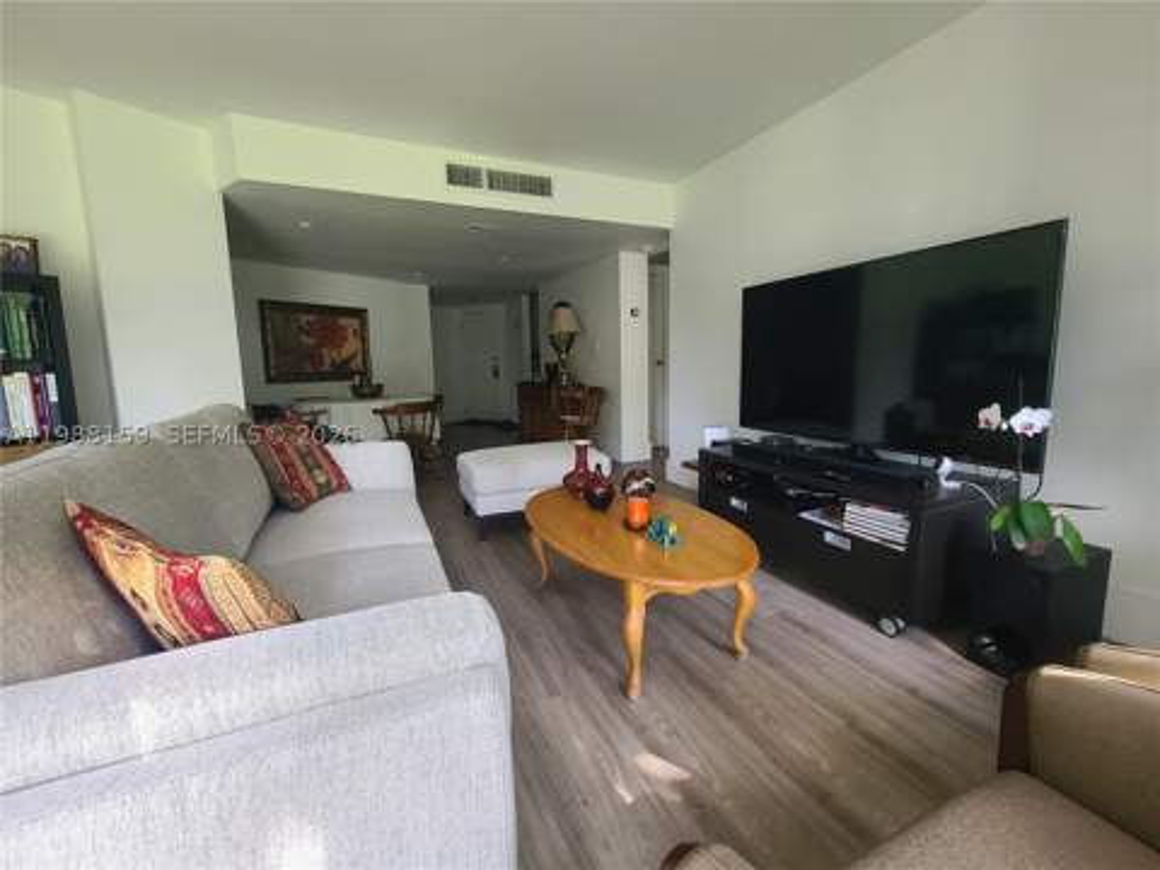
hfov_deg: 106.2
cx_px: 580
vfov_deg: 89.9
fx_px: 436
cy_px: 435
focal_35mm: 13
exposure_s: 1/40
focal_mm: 2.2
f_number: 2.2
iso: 320
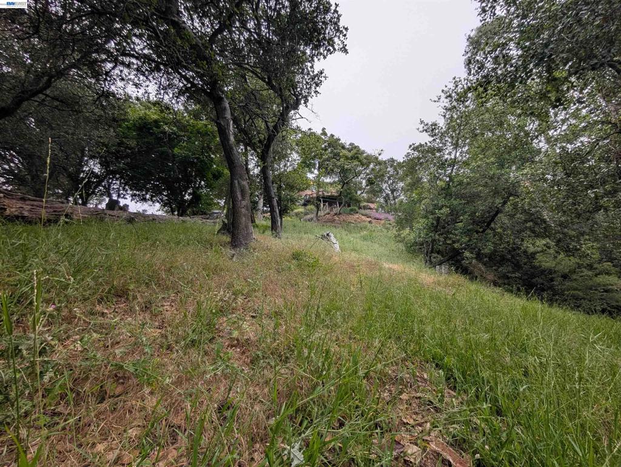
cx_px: 310
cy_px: 234
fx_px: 216
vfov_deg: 94.6
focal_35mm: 12
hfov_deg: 110.5
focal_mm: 2.02
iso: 52
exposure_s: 1/1427
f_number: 1.7
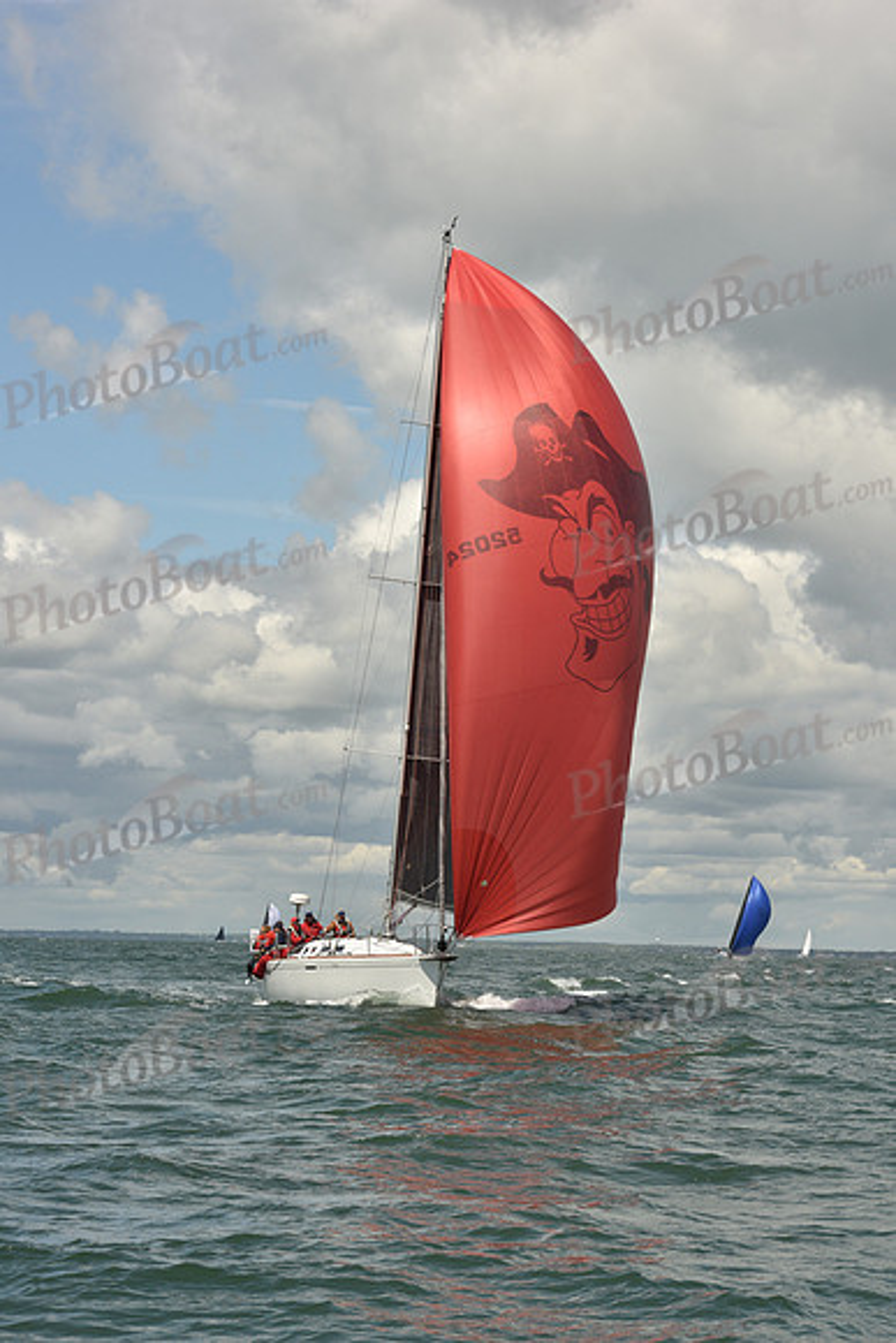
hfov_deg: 13.7
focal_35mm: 100
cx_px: 448
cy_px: 672
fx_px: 3731
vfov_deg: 20.4
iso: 320
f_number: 13
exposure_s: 1/800
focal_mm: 100
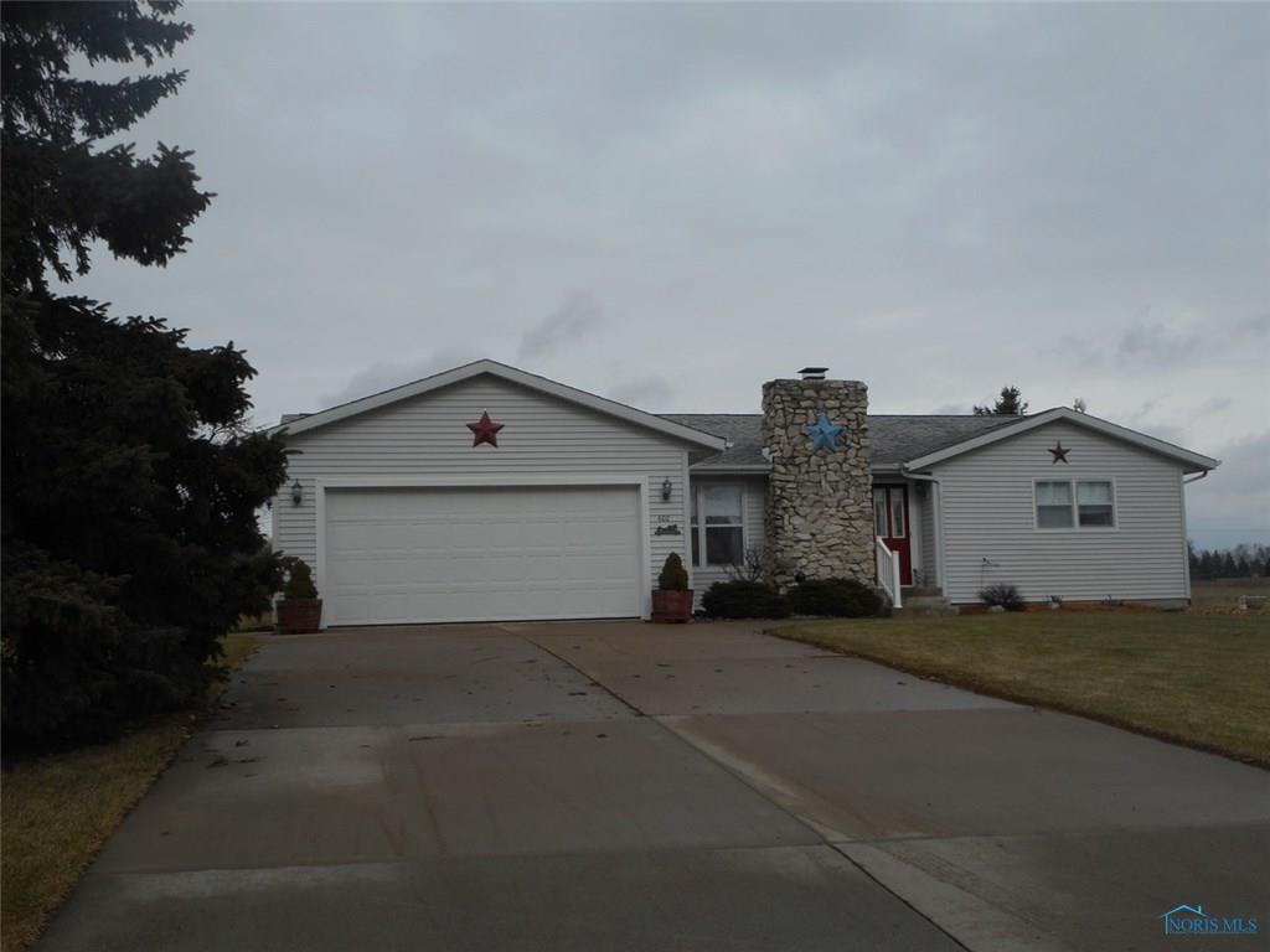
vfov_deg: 36.8
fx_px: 1431
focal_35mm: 39
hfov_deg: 47.9
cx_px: 635
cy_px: 476
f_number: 4.5
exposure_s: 1/640
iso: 80
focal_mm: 6.9
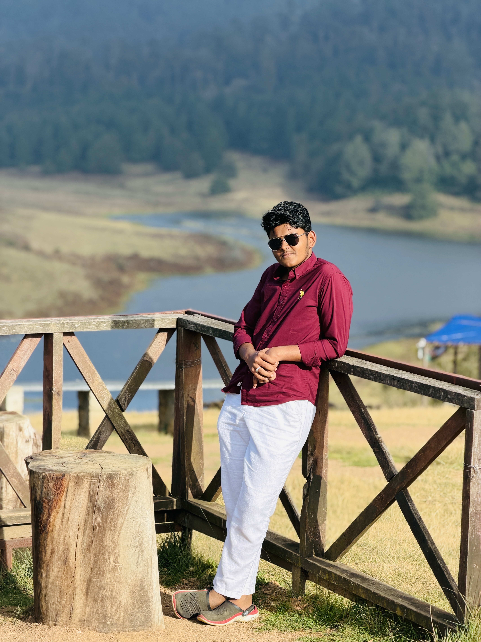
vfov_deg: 19.6
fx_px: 1853
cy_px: 321
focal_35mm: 100
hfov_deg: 14.8
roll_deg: -2.2
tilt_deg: -6.4
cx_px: 240
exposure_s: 1/638
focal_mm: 16.89
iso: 50
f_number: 2.8
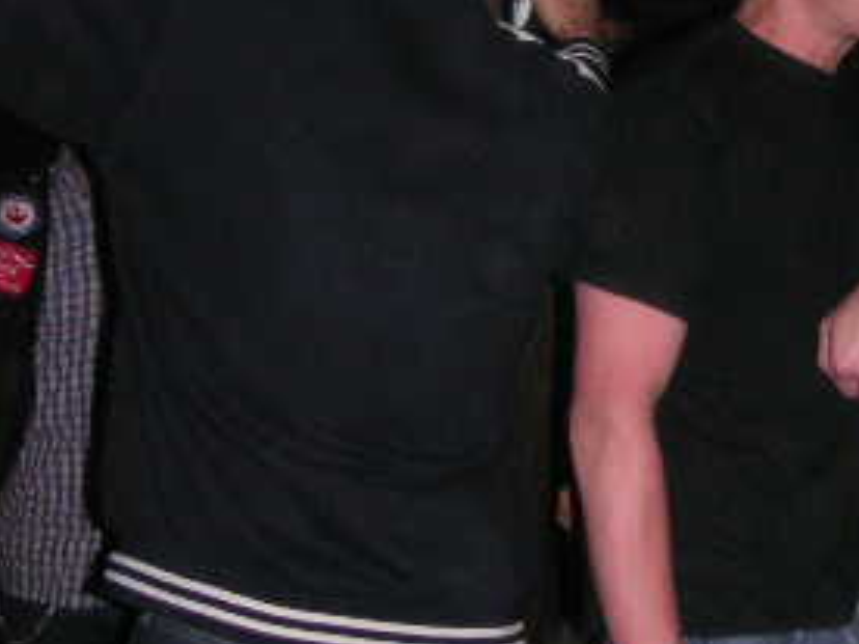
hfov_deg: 22.0
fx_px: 2184
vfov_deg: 16.8
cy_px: 317
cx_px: 688
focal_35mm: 88
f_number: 2.8
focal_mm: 6
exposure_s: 1/45
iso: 160
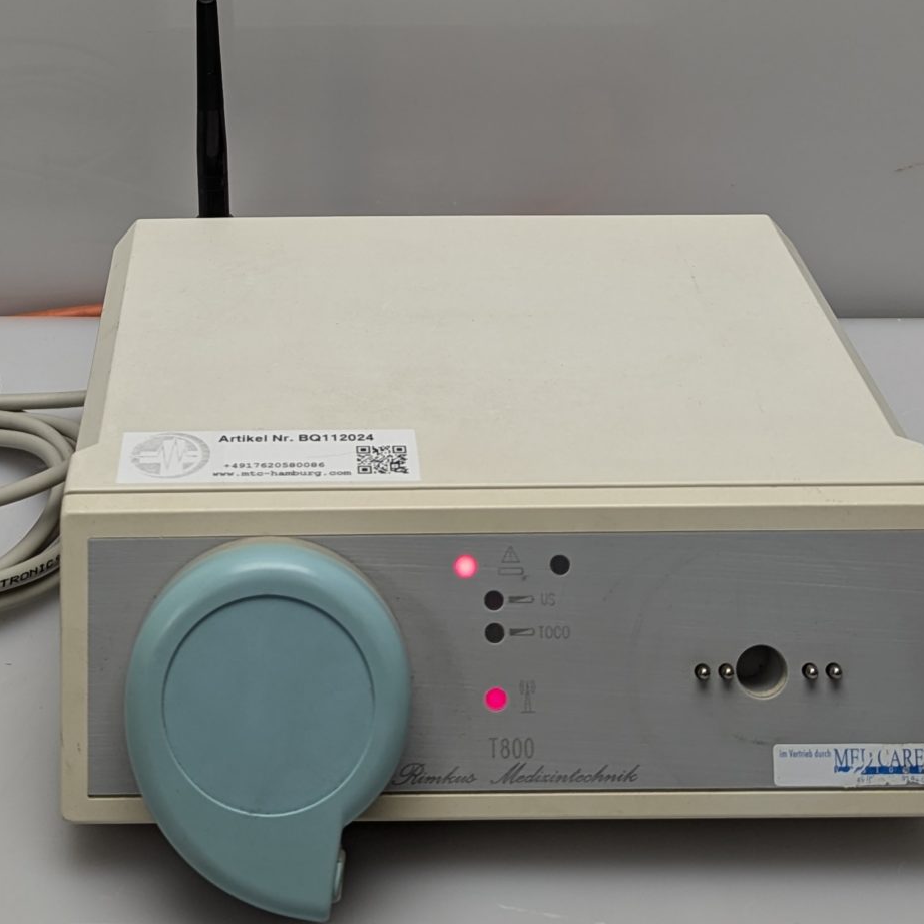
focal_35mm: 59
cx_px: 288
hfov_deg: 28.8
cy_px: 14
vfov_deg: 27.5
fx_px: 1782
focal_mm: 6.81
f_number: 1.85
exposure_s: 1/100
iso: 63
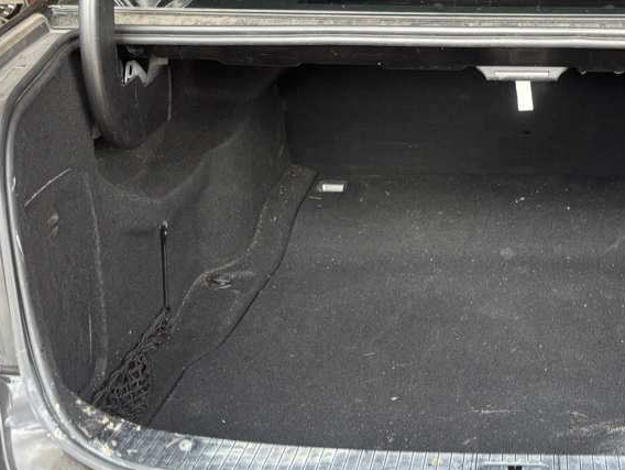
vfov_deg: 24.0
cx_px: 523
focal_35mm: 59
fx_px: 1066
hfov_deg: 31.6
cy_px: 30
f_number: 1.6
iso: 125
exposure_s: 1/70
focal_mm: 5.96
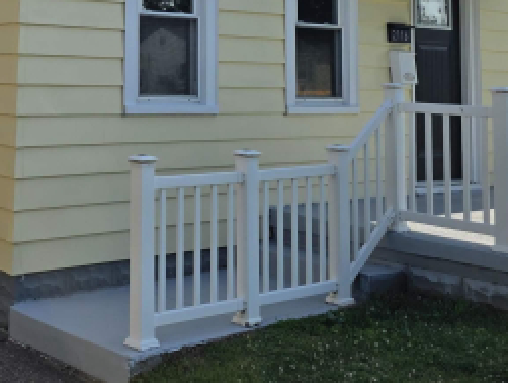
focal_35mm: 61
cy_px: -16
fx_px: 896
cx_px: 64
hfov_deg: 30.4
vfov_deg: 22.9
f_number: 1.7
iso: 64
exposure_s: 1/7944
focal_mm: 6.3
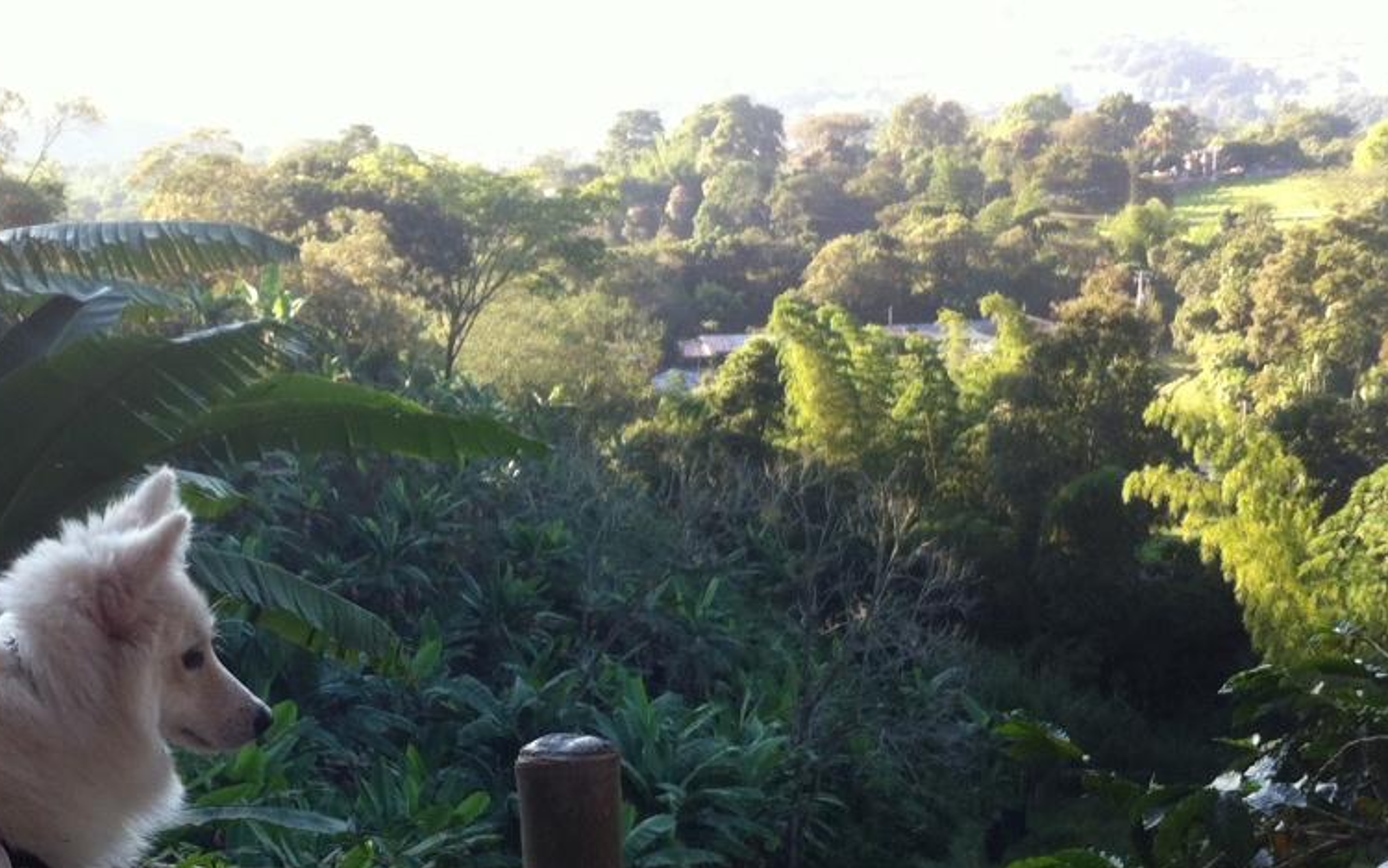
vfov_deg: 20.2
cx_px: 344
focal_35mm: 64
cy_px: 627
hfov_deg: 31.4
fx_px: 2421
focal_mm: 3.85
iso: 80
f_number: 2.8
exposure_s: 1/120
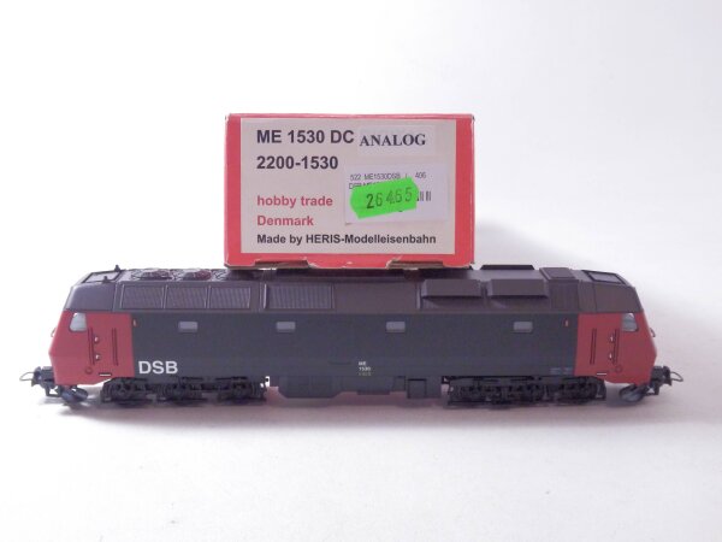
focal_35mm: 40
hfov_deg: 46.8
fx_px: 834
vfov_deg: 36.0
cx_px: 361
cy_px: 271
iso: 1000
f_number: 3.7
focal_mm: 7.3
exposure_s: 1/160
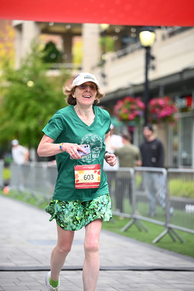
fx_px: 929
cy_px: 146
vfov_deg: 17.8
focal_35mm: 115
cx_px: 97
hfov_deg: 11.9
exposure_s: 1/1600
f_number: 2.8
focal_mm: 115
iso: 640
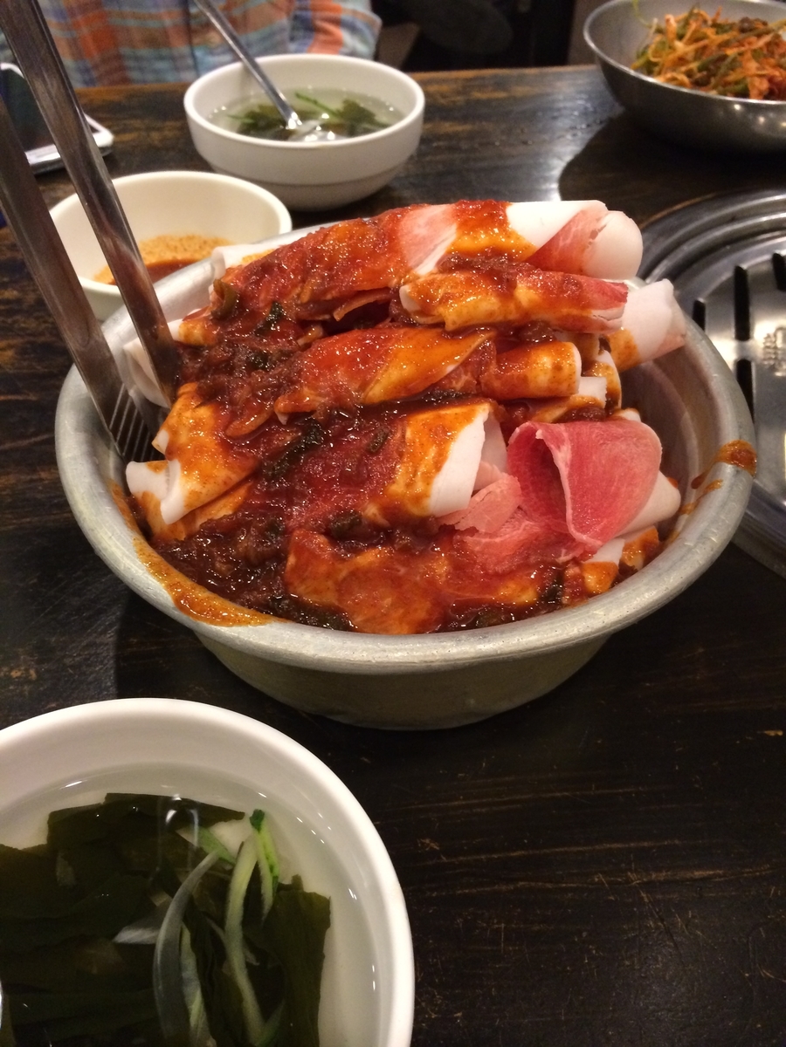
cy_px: 524
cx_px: 393
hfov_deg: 46.8
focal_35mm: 30
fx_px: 908
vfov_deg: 60.0
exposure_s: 1/30
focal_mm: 4.12
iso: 250
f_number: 2.2
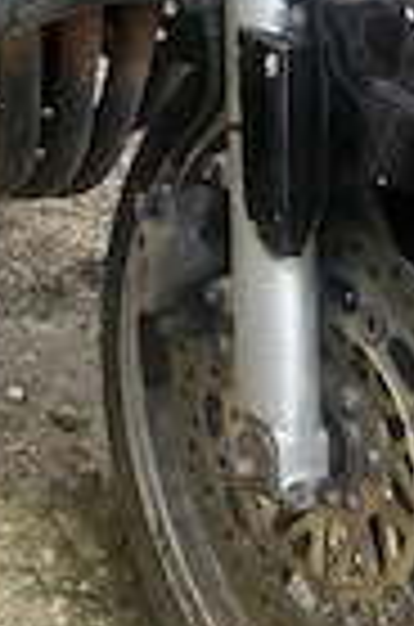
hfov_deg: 16.5
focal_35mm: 78
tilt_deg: -20.0
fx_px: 1352
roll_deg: -6.2
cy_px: -32
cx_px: -112
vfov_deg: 24.6
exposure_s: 1/436
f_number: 1.5
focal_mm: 5.7
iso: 50
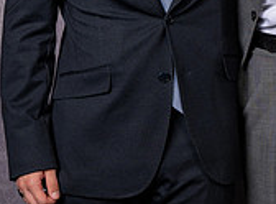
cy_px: -81
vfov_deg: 7.8
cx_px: 395
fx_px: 1467
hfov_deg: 10.4
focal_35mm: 185
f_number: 4.5
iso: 50
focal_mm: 43
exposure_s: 1/400
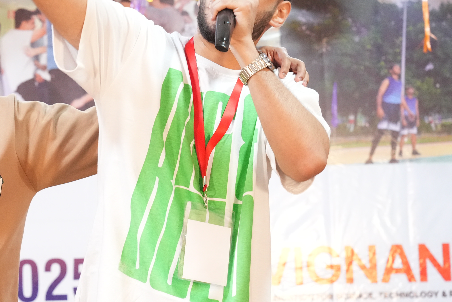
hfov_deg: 15.2
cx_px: 127
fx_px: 1683
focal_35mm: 134
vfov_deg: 10.2
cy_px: 144
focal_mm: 57
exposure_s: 1/160
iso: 4000
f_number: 4
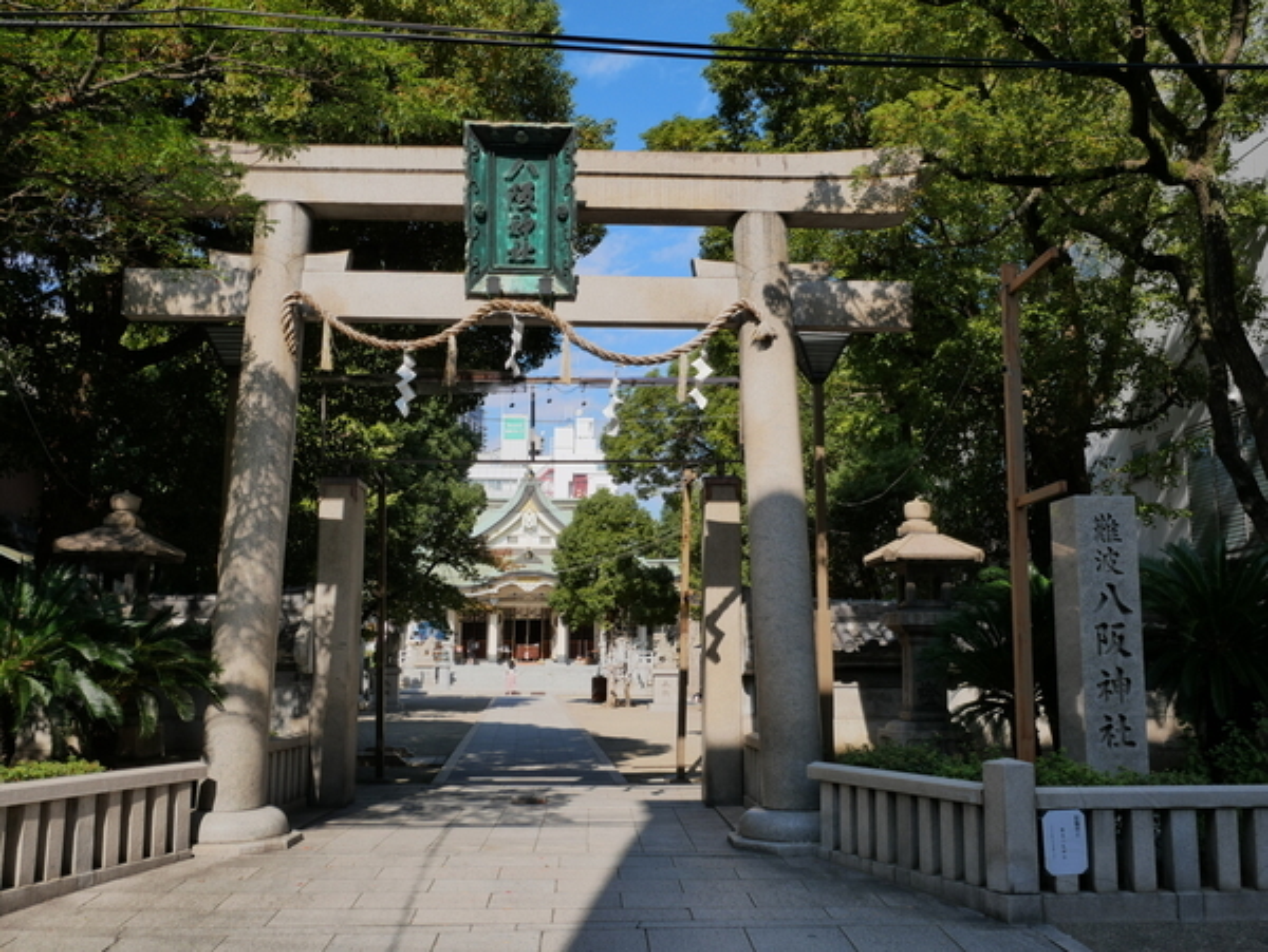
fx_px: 1246
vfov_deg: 41.8
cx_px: 634
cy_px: 476
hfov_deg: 53.9
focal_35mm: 34
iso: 200
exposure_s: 1/500
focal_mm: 17
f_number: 8
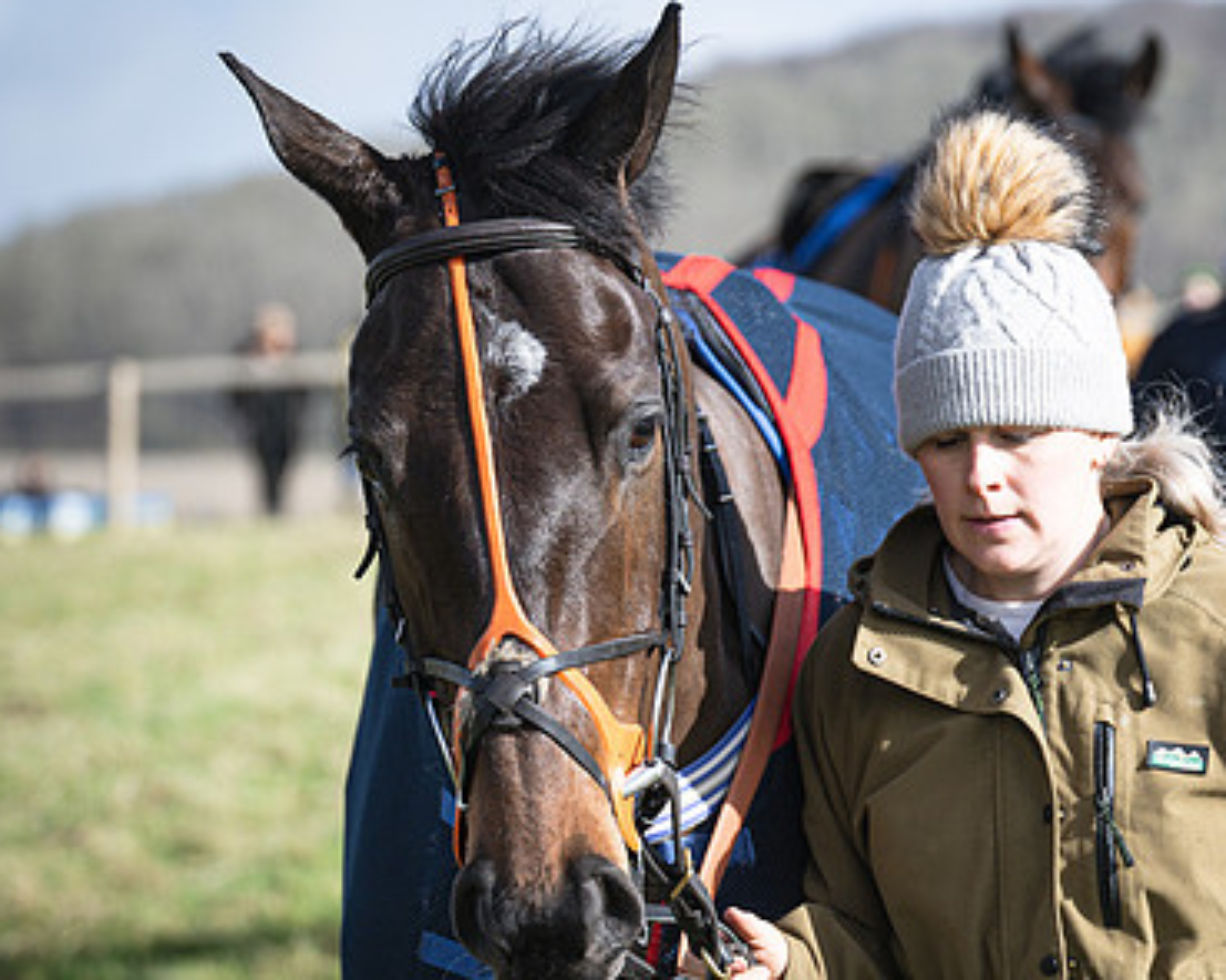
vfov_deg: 7.6
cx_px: 825
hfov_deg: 9.5
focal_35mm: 203
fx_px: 7364
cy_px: 585
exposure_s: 1/2000
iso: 160
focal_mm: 79
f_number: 2.8
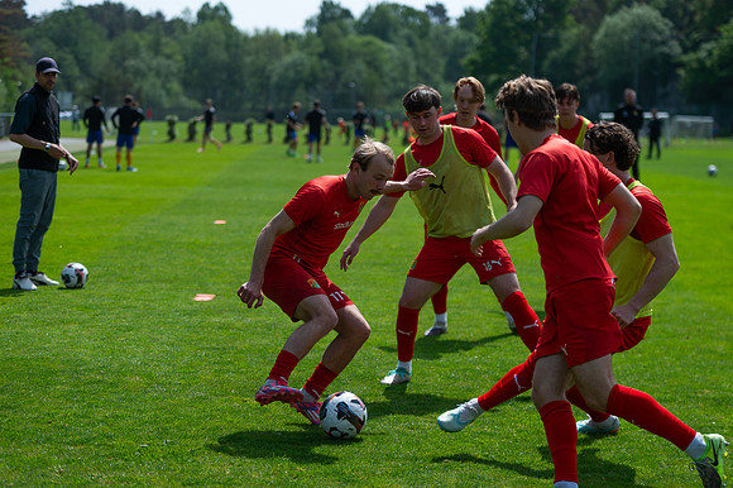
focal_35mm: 101
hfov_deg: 20.1
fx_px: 2065
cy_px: 244
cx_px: 366
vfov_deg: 13.5
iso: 100
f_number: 3.2
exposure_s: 1/2000
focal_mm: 95
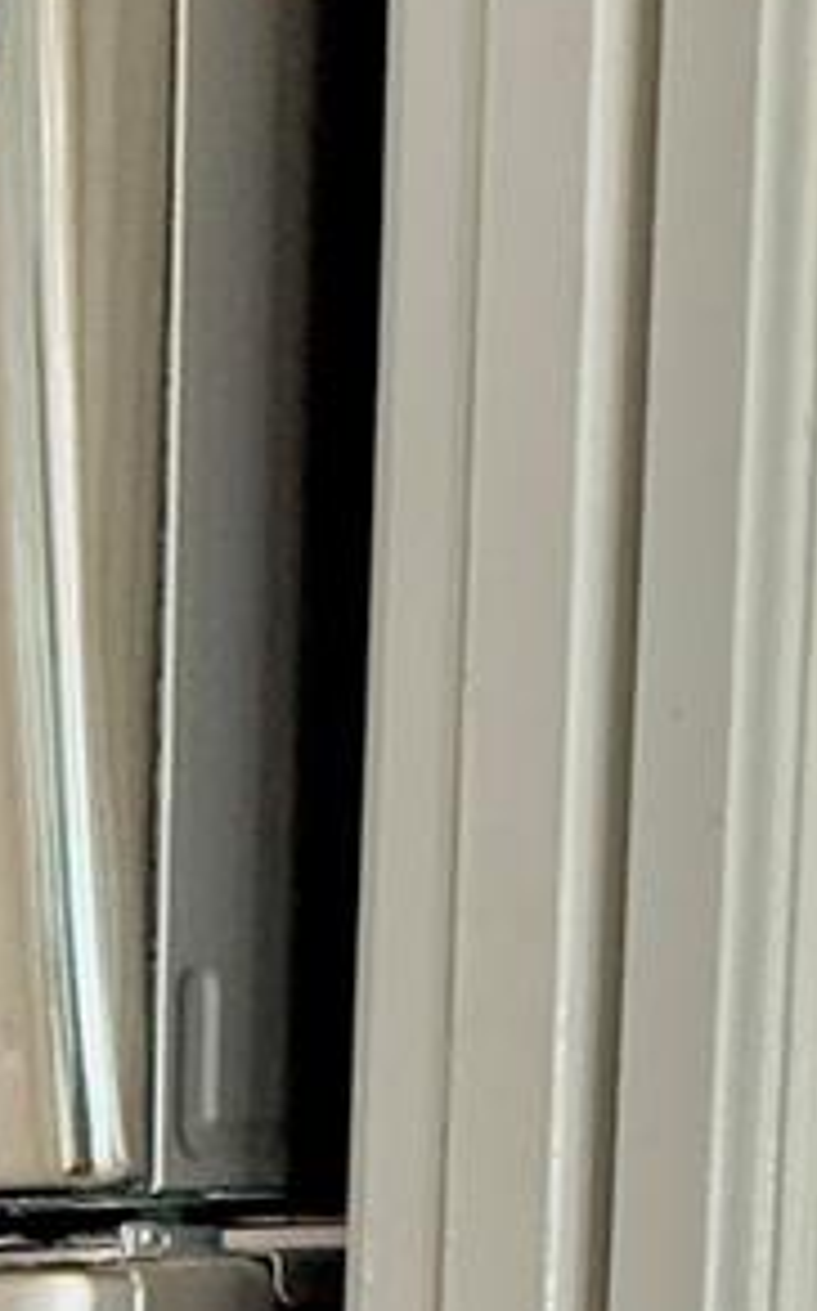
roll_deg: +1.3
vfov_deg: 29.7
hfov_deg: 14.8
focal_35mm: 61
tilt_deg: -4.2
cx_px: -1055
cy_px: 1482
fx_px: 2177
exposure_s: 1/120
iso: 250
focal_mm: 2.22
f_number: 2.2
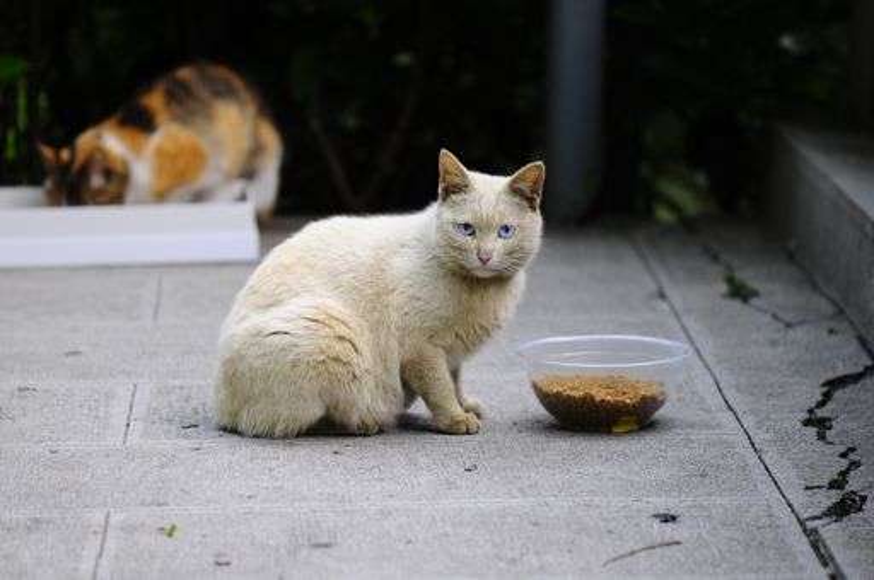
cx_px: 437
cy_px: 290
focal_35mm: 158
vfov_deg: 8.7
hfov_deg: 13.1
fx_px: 3819
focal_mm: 105
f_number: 2.8
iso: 500
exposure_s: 1/100
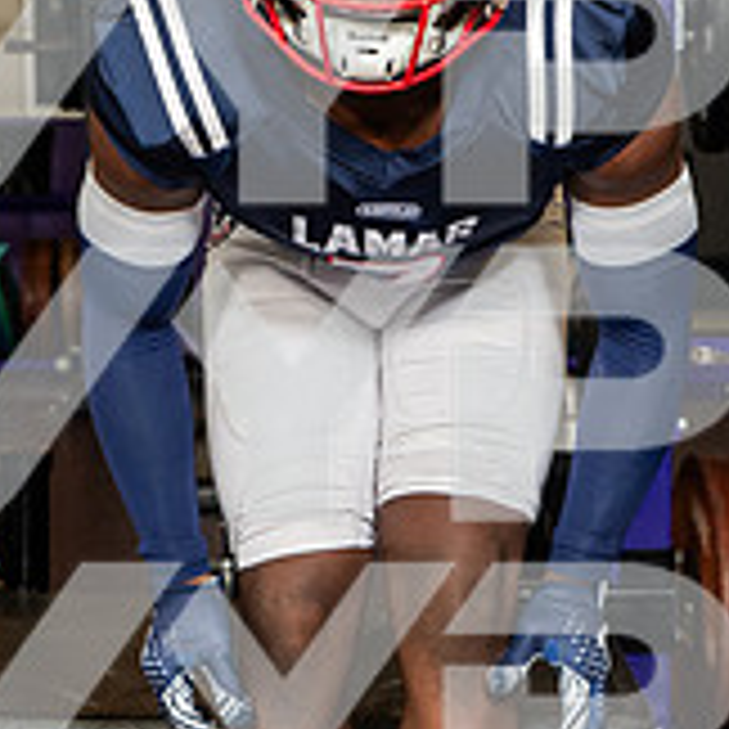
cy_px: 387
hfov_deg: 13.4
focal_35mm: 130
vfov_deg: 13.4
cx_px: 400
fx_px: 3097
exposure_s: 1/250
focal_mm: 55
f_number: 7.1
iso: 800
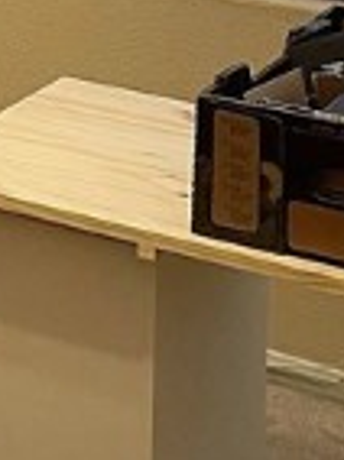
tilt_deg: -7.9
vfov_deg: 13.1
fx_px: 1874
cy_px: -279
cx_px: -305
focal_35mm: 141
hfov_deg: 9.9
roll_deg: +0.4
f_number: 1.6
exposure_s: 1/60
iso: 320
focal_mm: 5.1
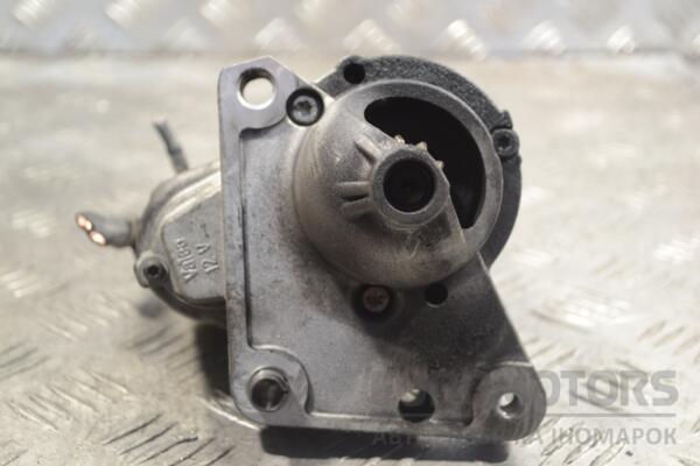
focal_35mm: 63
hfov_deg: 31.9
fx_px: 1225
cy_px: 233
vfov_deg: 21.6
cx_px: 350
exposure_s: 1/30
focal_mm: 42
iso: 450
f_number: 5.3
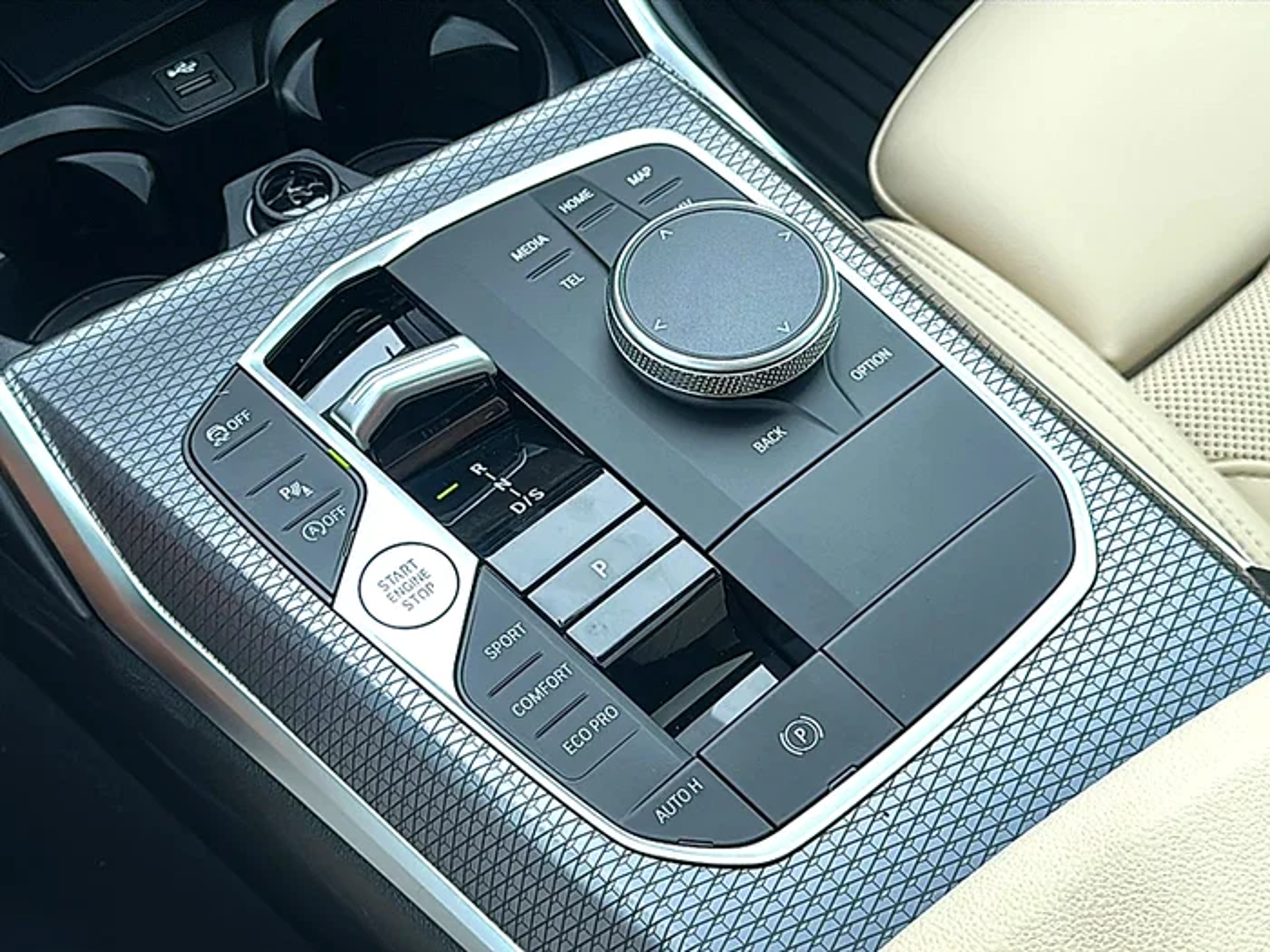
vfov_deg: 34.3
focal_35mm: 42
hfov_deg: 44.8
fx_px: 1541
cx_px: 635
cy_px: 476
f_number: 1.78
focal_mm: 6.86
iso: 80
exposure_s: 1/346
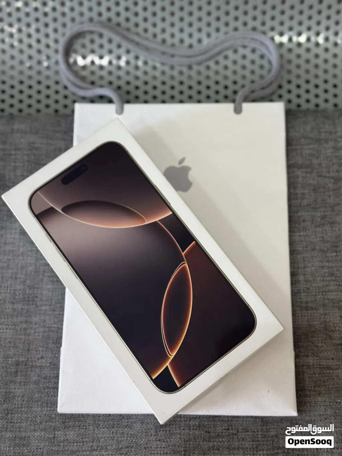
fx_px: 632
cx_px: 171
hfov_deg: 30.3
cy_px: 228
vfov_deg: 39.7
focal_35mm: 48
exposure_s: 1/100
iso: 80
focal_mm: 6.76
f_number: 1.78
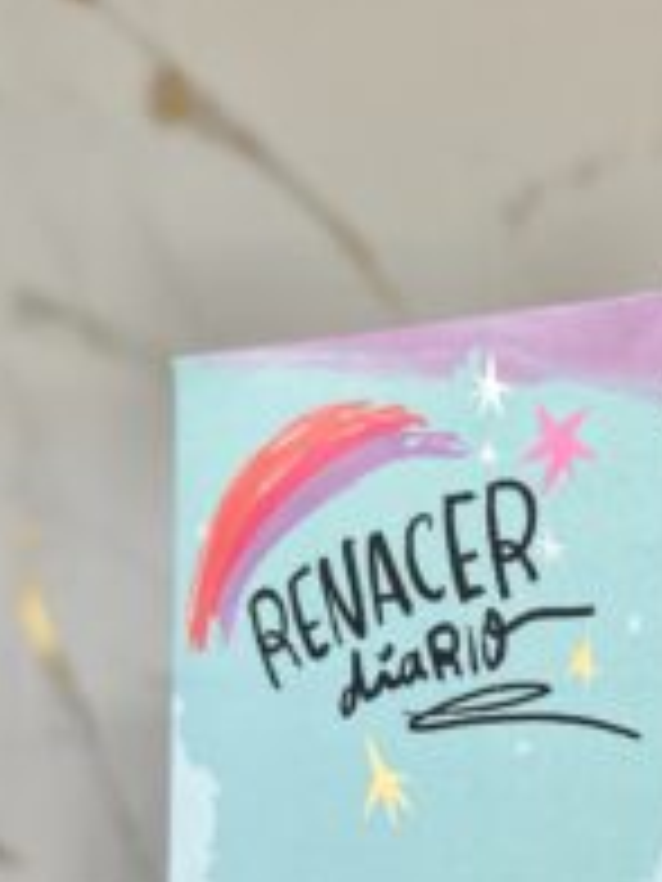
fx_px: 1249
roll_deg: +0.9
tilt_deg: -1.3
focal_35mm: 49
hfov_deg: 29.2
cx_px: 500
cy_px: 657
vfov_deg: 38.0
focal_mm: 6.86
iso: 125
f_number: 1.78
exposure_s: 1/60
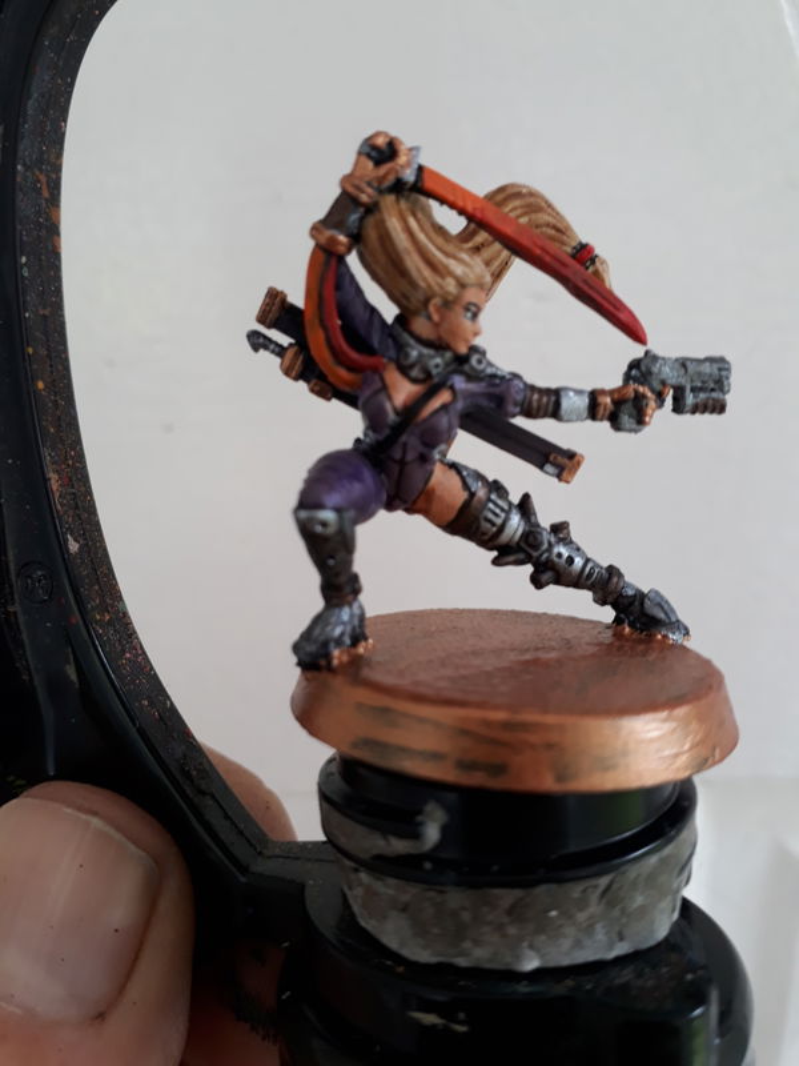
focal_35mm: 27
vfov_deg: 65.3
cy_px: 533
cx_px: 400
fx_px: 831
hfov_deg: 51.4
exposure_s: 1/33
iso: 50
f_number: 1.9
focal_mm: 3.6
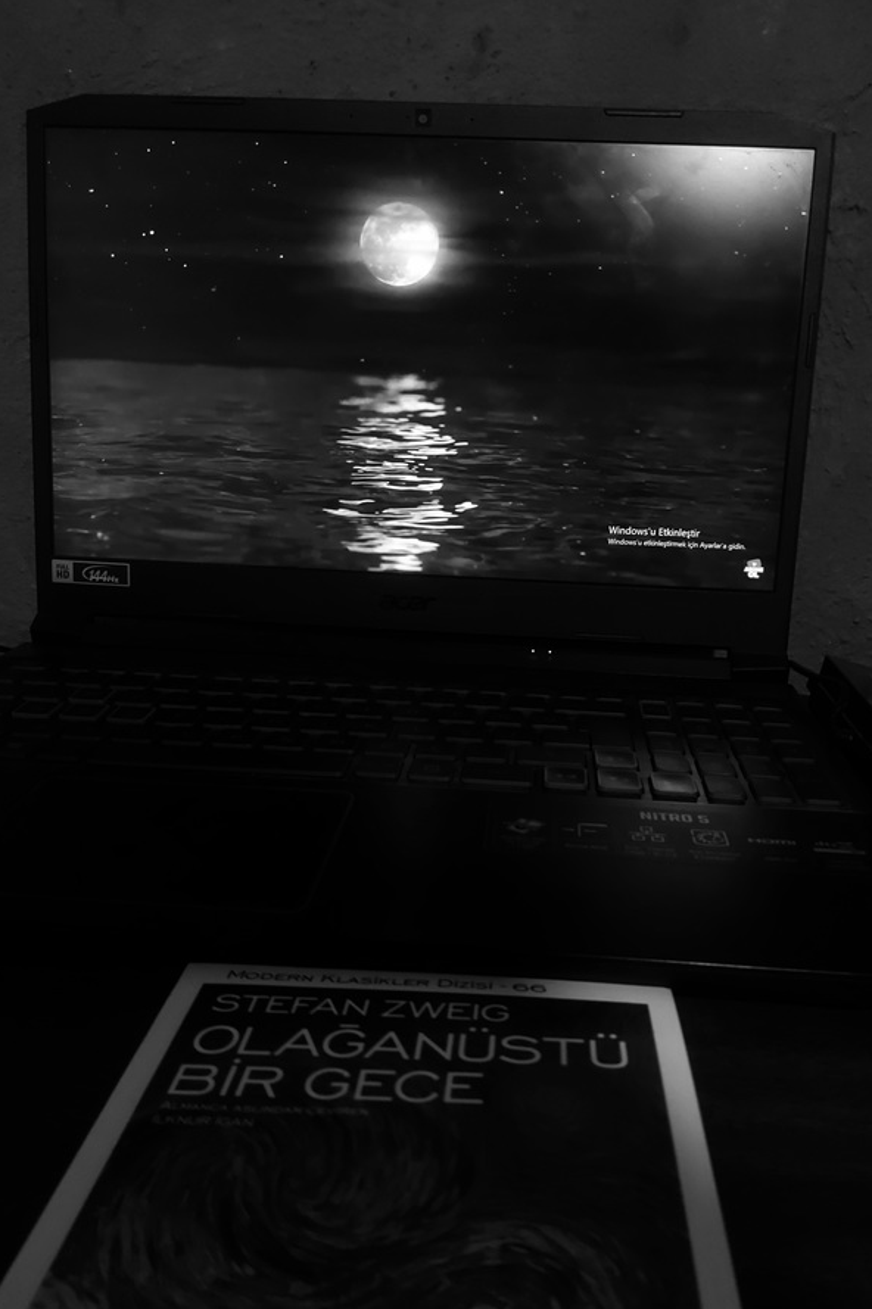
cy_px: 658
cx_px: 477
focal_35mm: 28
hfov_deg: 46.3
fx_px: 1018
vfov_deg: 65.5
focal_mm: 3.92
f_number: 1.7
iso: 320
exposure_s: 1/33
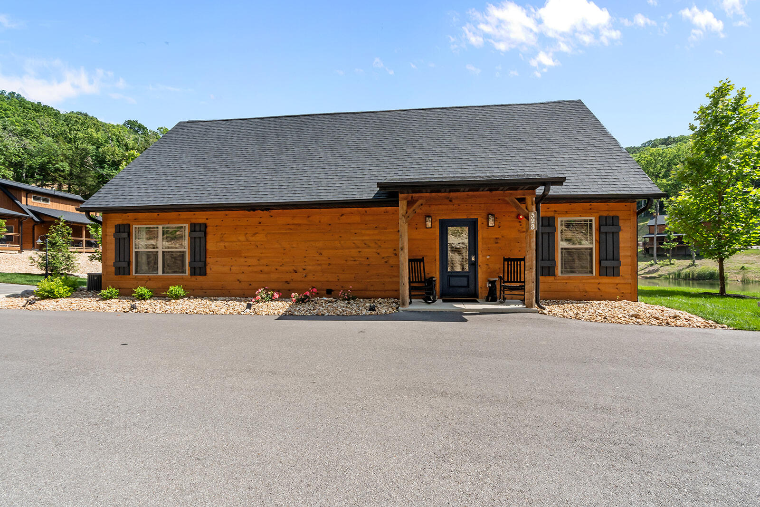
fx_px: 338
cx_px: 380
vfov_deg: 73.8
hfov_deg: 96.7
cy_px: 254
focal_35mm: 16
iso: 500
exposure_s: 1/160
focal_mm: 16
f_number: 22
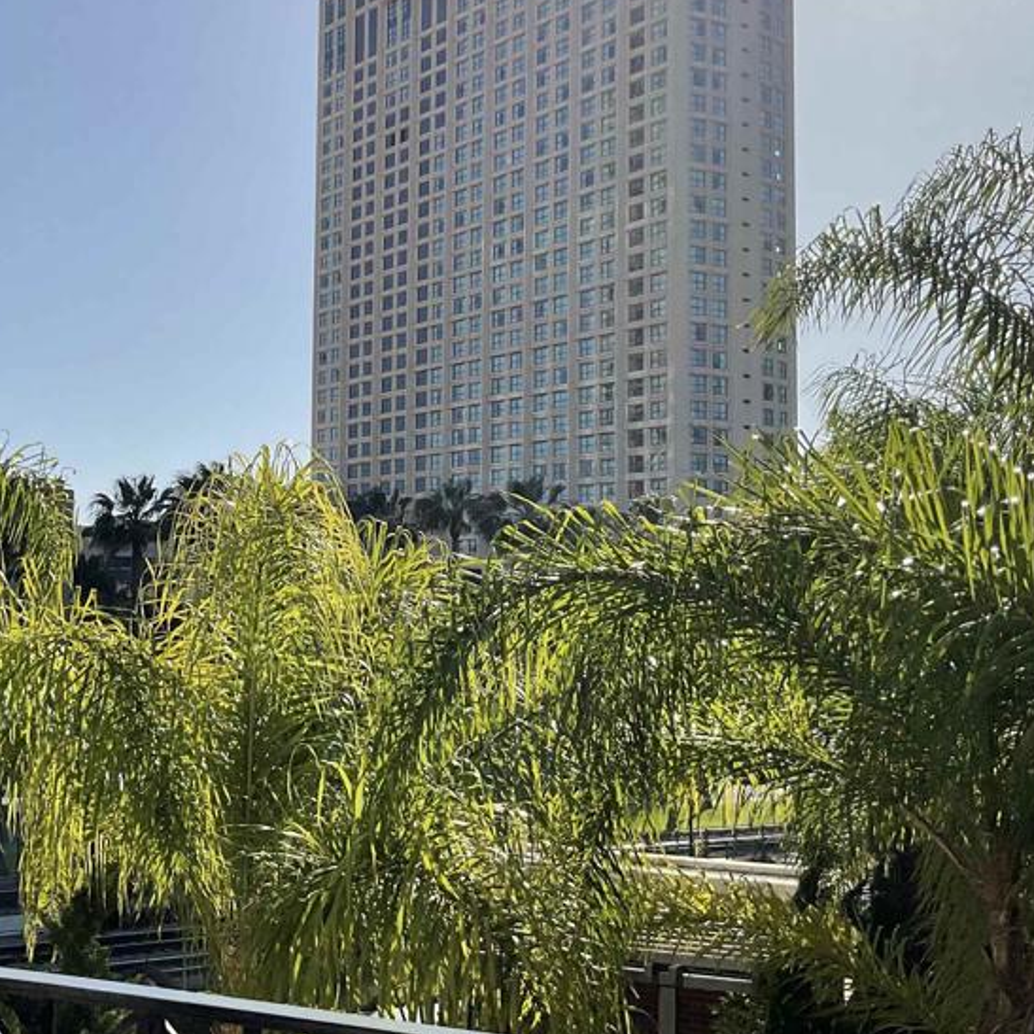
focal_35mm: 48
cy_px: 459
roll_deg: -0.4
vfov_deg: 35.3
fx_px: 1622
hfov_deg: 34.5
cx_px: 240
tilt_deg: +5.6
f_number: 1.8
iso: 16
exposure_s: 1/2959
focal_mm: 3
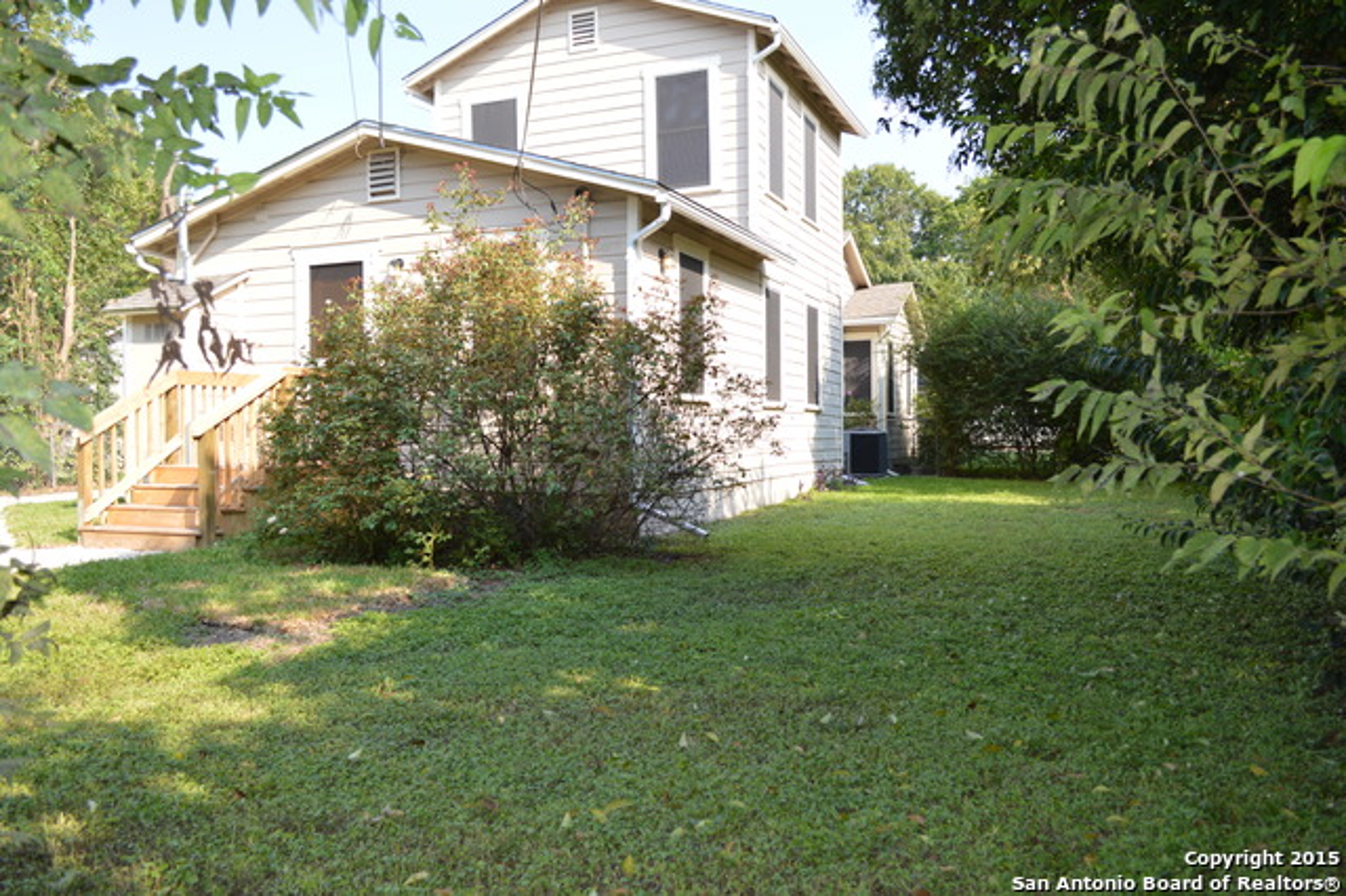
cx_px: 673
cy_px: 448
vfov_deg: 47.9
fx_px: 1009
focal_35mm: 27
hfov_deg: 67.4
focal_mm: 18
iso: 100
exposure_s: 1/200
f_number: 5
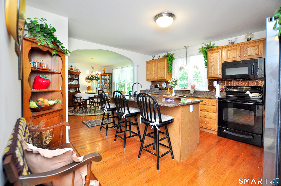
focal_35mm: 15
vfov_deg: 77.2
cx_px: 140
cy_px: 93
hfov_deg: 100.5
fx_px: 117
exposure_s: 1/60
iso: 800
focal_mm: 10
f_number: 4
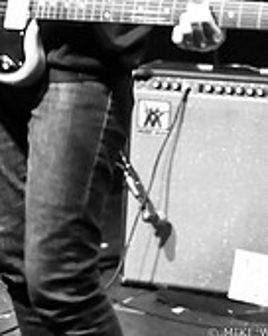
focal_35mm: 112
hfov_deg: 13.7
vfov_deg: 16.2
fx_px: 1110
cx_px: 167
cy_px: -103
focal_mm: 30
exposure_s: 1/60
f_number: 1.8
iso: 1000
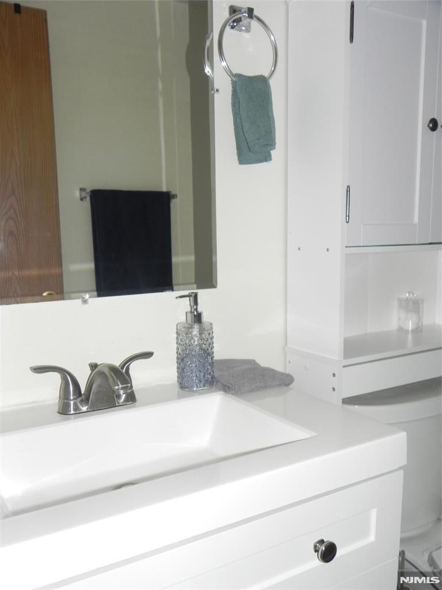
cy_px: 295
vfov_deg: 55.4
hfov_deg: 42.9
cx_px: 221
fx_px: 562
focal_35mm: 33
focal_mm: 5.9
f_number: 2.8
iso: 200
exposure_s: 1/30
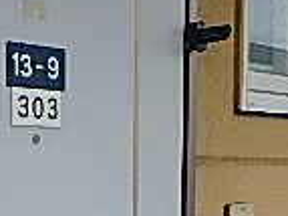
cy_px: 331
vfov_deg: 14.6
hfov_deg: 18.9
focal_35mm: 94
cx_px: -117
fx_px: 781
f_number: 3.5
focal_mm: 3.7
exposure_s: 1/250
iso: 125
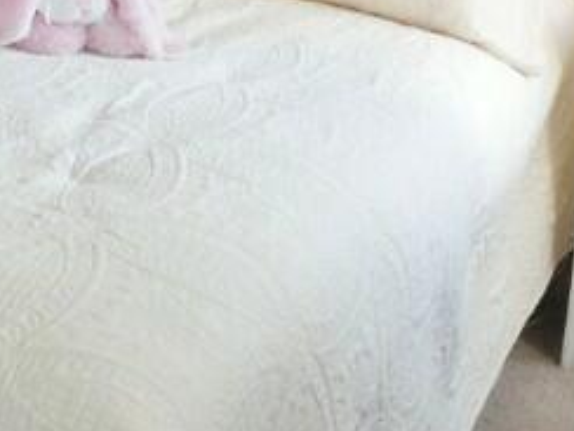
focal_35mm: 84
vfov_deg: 16.8
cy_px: -86
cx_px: 111
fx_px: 1393
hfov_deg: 22.9
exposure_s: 1/60
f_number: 2.8
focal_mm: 3.6
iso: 80
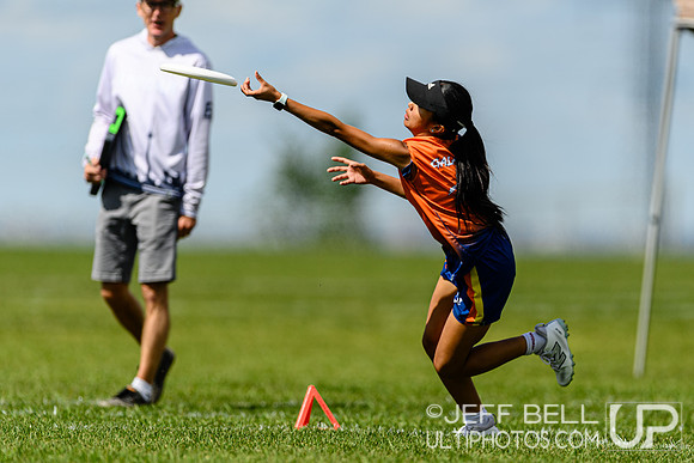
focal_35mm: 526
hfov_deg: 3.9
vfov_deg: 2.6
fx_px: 10133
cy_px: 279
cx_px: 397
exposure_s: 1/2500
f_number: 3.2
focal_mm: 400
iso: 100
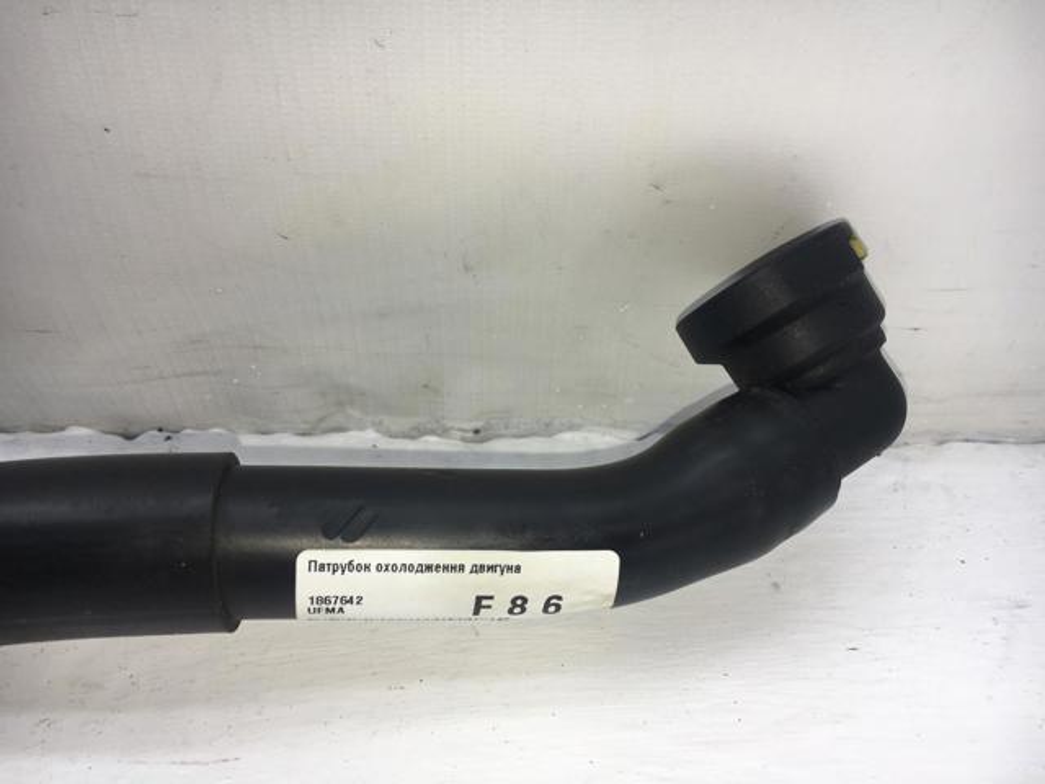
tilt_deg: -33.8
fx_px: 875
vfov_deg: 48.2
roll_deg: -1.4
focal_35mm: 29
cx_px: 522
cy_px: 392
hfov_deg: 61.7
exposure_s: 1/299
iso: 25
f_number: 2.2
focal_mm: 4.15
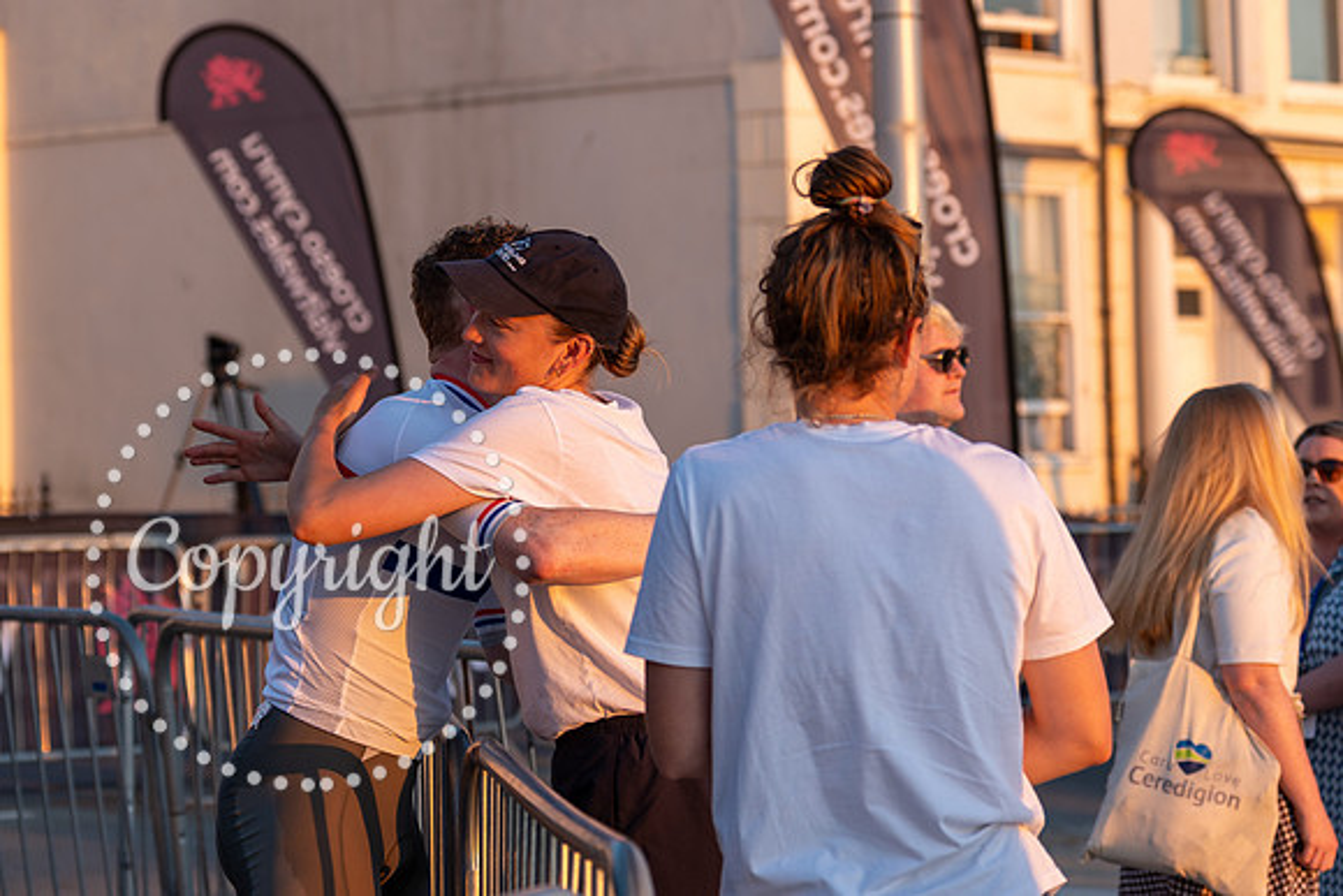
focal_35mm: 128
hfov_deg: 16.0
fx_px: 4765
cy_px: 208
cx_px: 432
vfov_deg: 10.7
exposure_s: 1/200
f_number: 3.5
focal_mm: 70
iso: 200
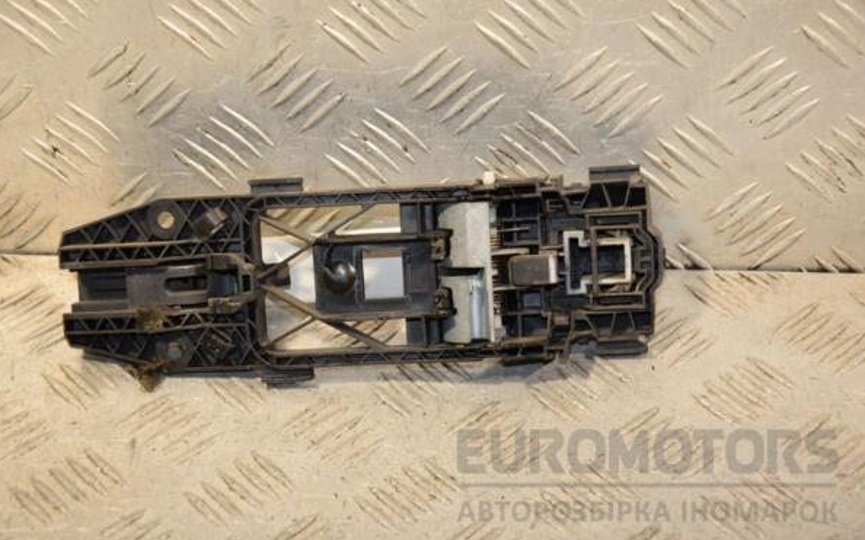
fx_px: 2404
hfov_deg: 20.4
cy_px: 258
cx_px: 430
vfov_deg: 12.8
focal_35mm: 102
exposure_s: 1/200
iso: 800
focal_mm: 66
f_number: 5.6
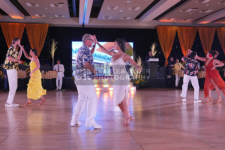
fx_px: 231
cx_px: 112
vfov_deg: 36.0
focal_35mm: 37
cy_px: 75
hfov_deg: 51.9
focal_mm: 25
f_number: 4
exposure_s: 1/400
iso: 2000
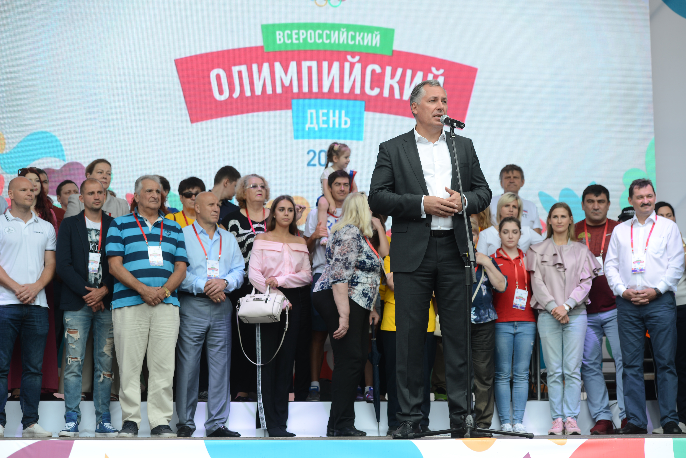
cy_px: 229
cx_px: 343
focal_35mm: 70
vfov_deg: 19.5
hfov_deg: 28.8
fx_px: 1334
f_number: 5.6
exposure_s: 1/400
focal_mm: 70
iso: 200
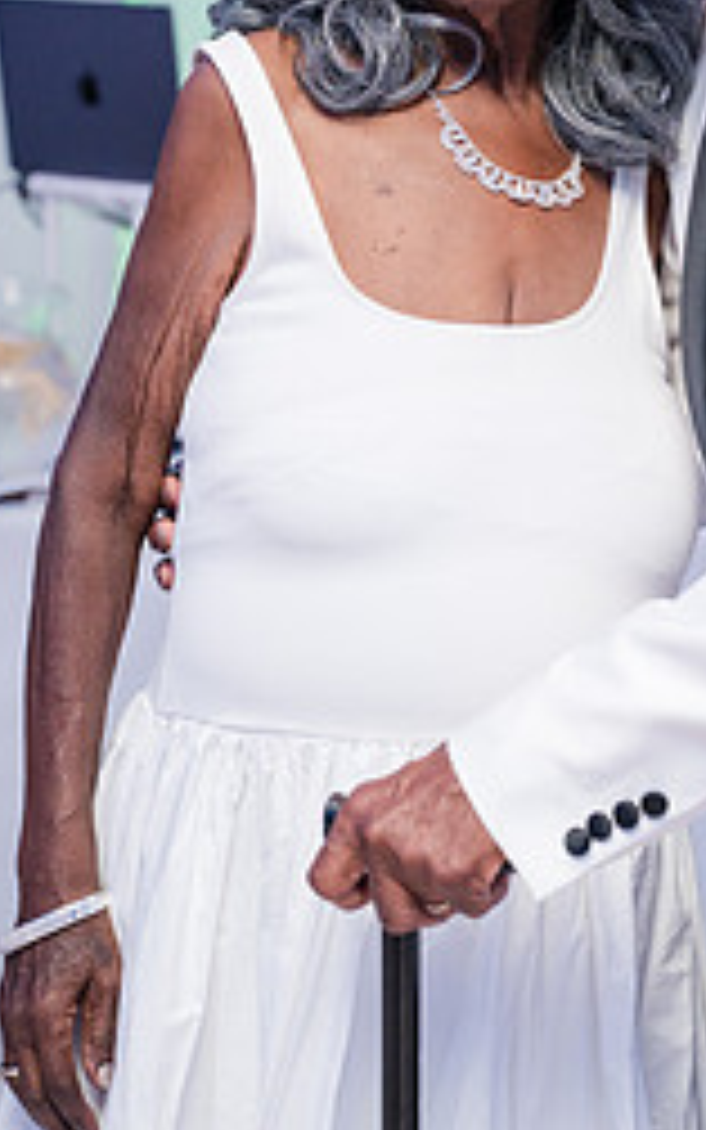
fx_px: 3938
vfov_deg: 16.2
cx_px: 571
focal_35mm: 128
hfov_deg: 10.2
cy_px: 239
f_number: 4
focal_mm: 70
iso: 3200
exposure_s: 1/250
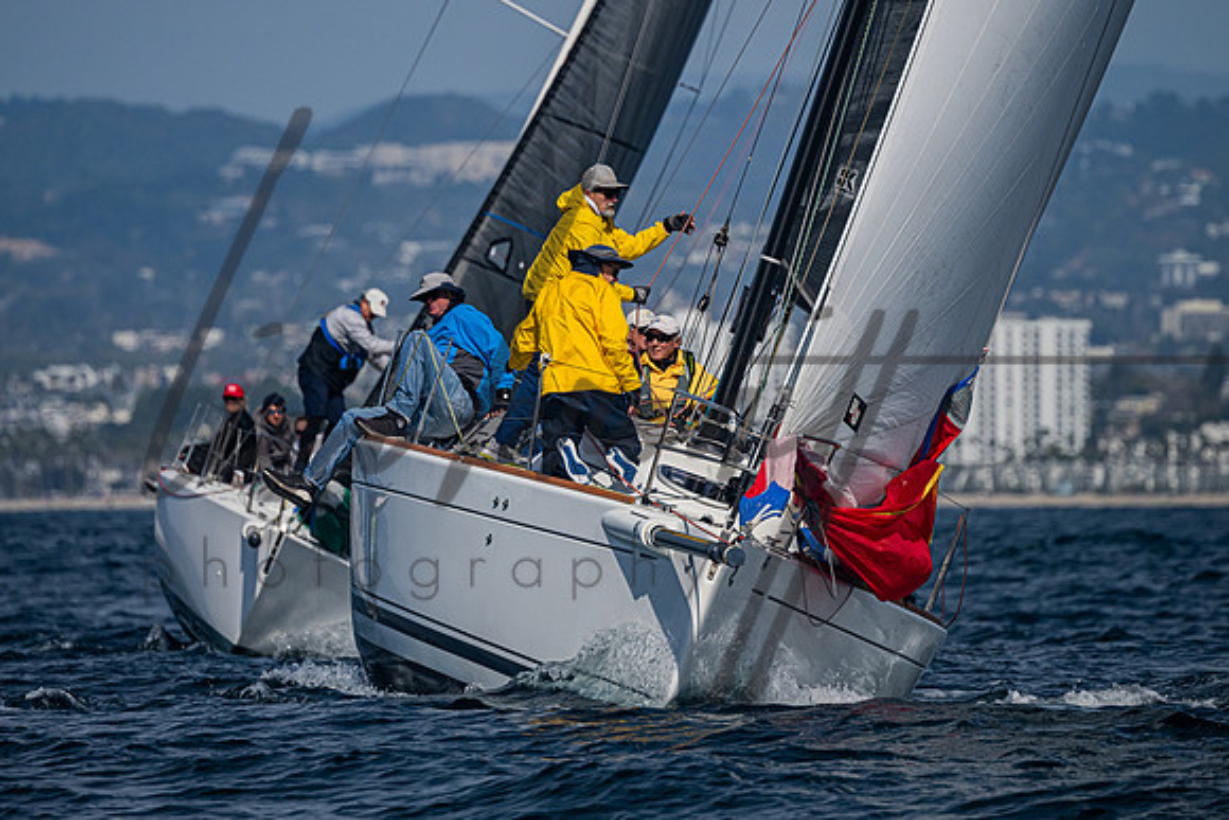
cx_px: 575
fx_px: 17755
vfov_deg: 2.6
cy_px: 326
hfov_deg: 4.0
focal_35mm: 520
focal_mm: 400
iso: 320
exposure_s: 1/5000
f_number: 6.3
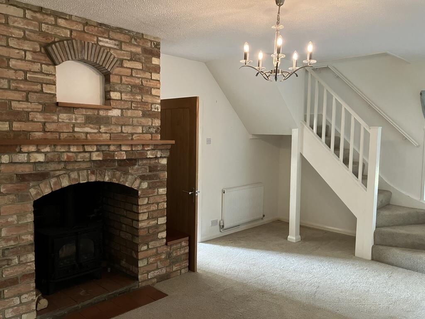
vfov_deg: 49.7
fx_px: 344
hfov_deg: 63.4
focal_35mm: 28
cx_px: 212
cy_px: 160
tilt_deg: -3.4
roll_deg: -0.6
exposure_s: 1/33
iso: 320
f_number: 1.8
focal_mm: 3.99
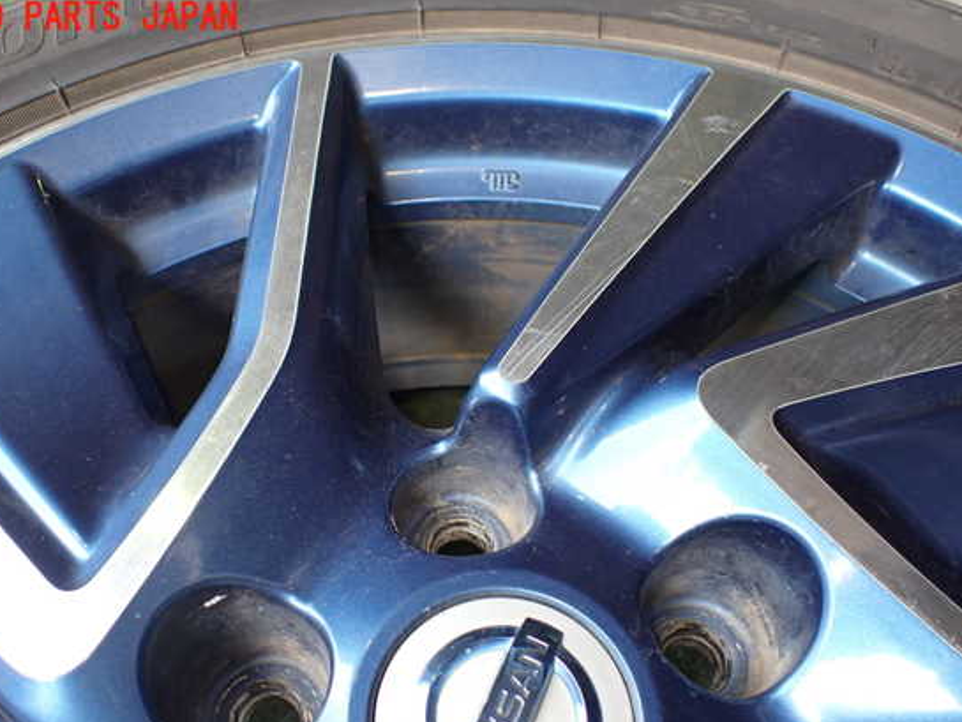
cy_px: 394
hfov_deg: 55.3
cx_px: 447
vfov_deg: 42.9
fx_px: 917
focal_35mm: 33
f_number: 2.3
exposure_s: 1/125
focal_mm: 5.4
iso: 250
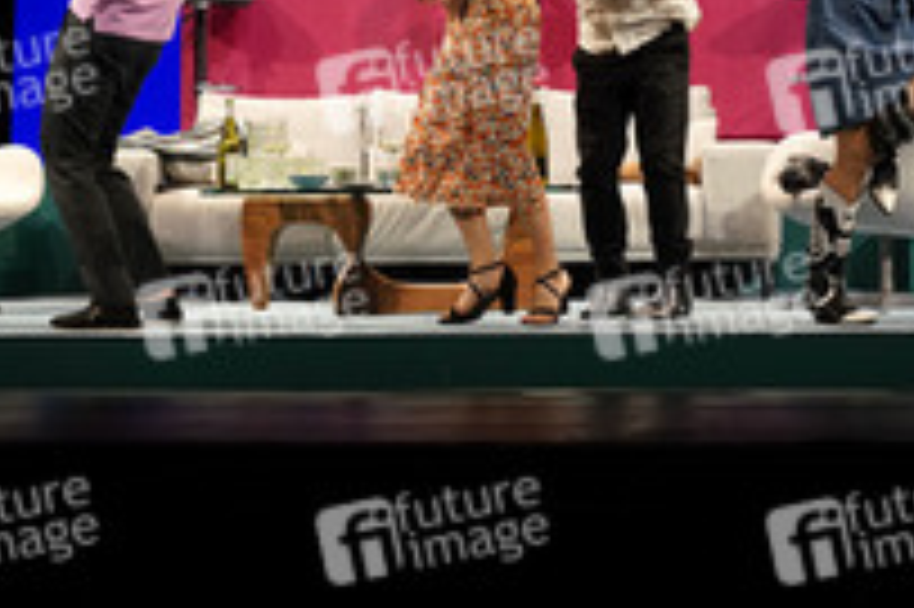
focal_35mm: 102
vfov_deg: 13.2
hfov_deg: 20.0
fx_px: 2588
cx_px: 313
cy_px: -32
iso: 1600
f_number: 5.6
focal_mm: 46
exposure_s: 1/250
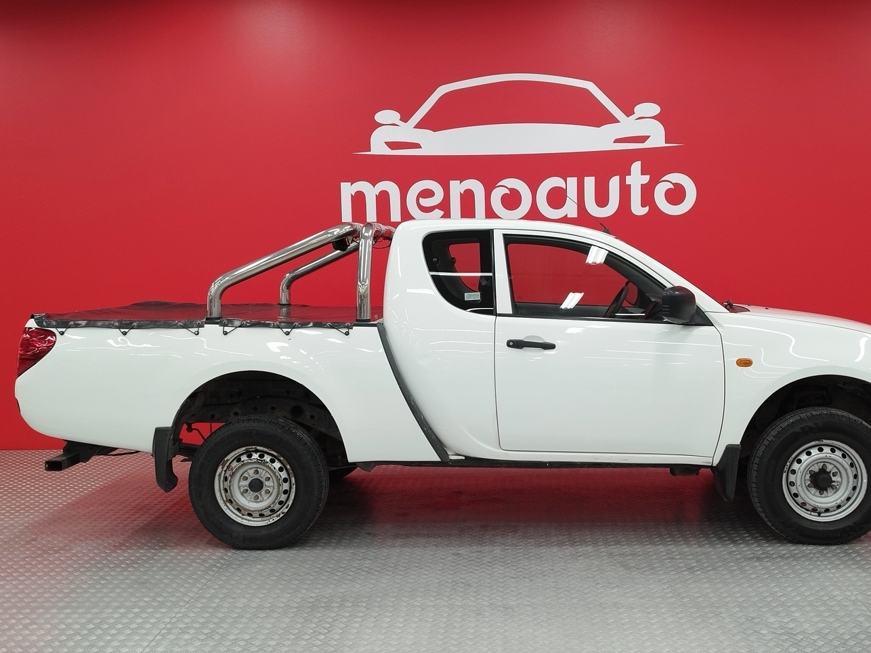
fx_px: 704
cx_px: 487
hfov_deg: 63.3
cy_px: 347
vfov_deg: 49.7
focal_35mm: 28
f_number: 1.89
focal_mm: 5.95
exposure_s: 1/50
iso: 170
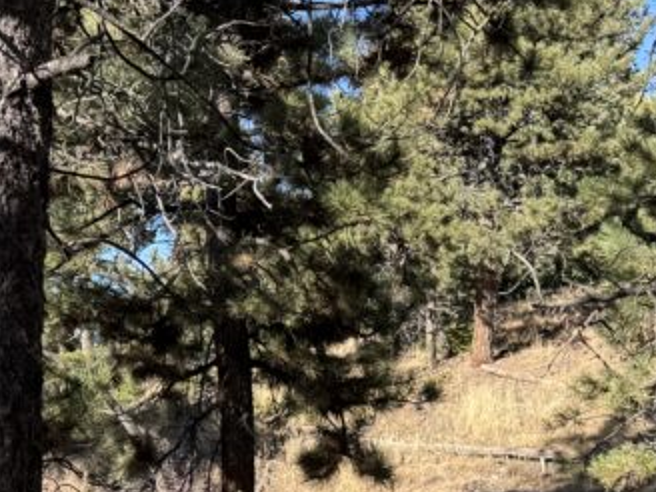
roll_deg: +1.1
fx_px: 1421
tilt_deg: -7.4
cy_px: 536
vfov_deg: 18.9
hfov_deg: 25.3
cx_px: 92
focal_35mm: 75
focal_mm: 6.76
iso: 80
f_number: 1.78
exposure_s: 1/1151
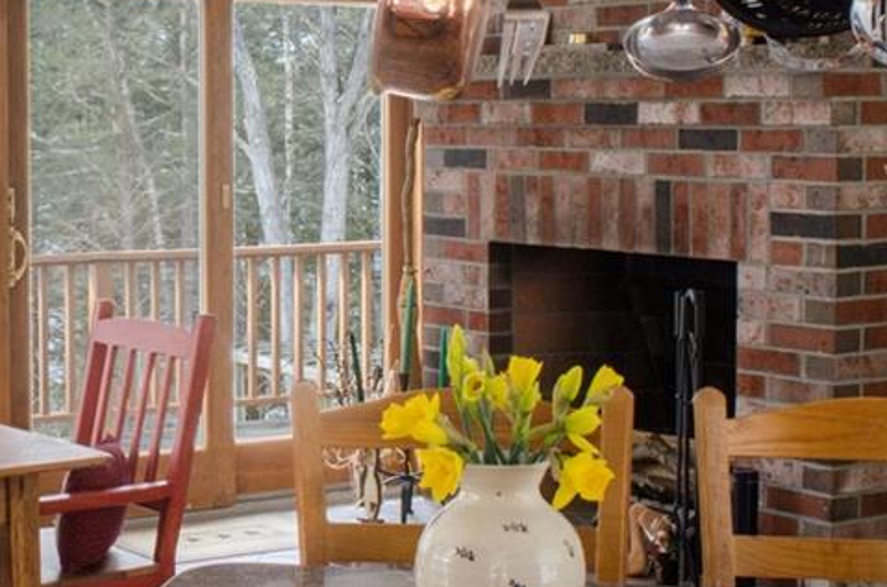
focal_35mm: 77
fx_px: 1893
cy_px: 195
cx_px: 100
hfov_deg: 25.6
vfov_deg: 17.6
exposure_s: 1/6
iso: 200
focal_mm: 24
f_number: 22
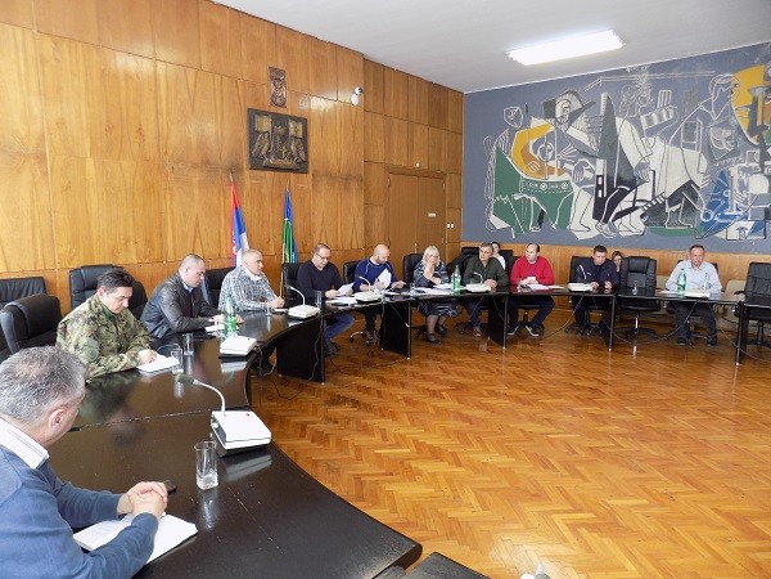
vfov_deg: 58.9
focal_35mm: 23
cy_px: 290
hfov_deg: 73.9
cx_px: 386
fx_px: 512
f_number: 3.1
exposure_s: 1/30
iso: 125
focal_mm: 4
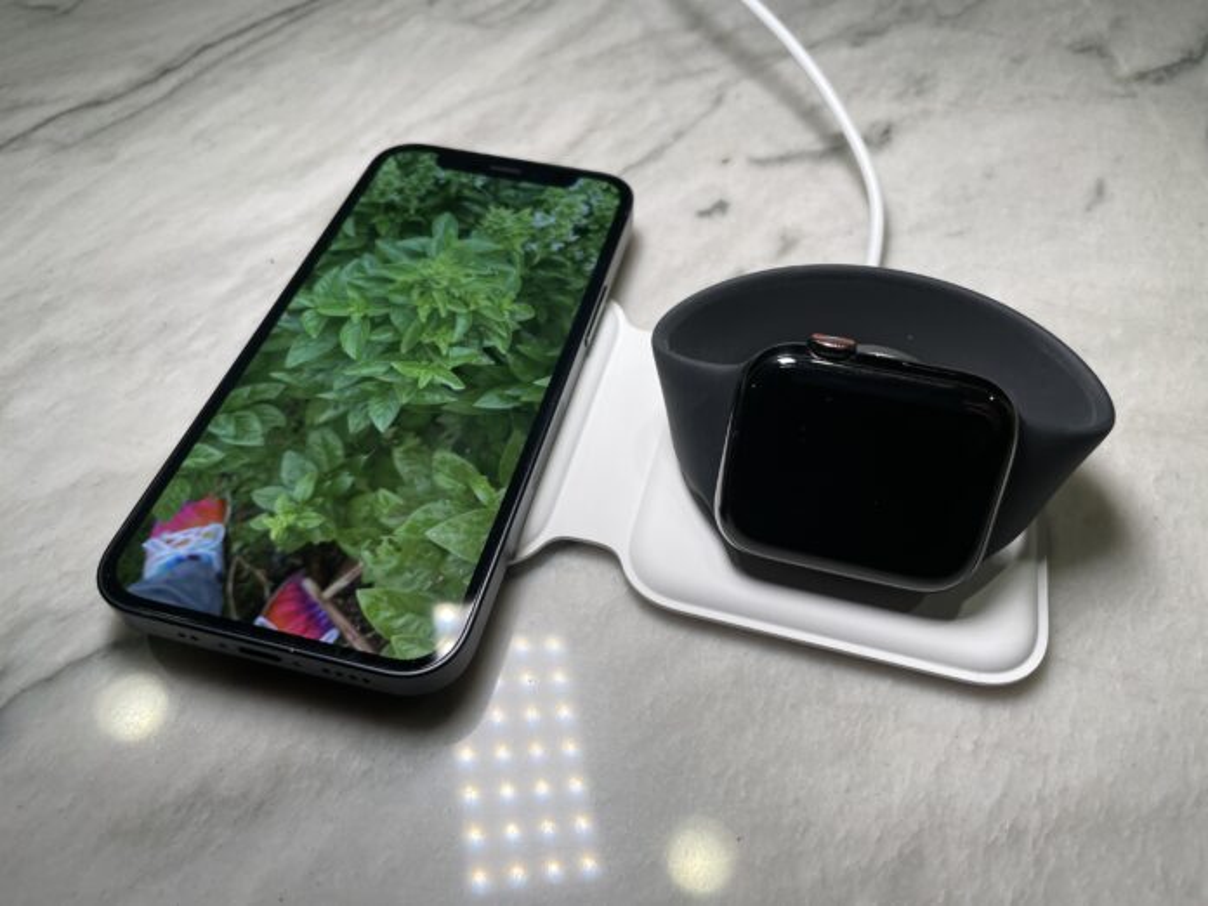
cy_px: 453
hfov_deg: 67.3
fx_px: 907
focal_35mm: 26
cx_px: 604
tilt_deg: -52.5
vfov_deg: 53.1
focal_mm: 4.2
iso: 32
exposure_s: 1/171
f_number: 1.6
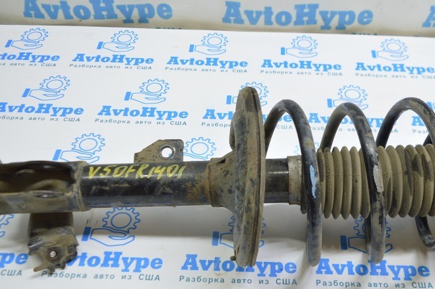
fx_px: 507
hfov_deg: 46.2
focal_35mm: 42
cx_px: 255
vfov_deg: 31.8
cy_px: 160
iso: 400
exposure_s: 1/50
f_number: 3.5
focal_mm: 18
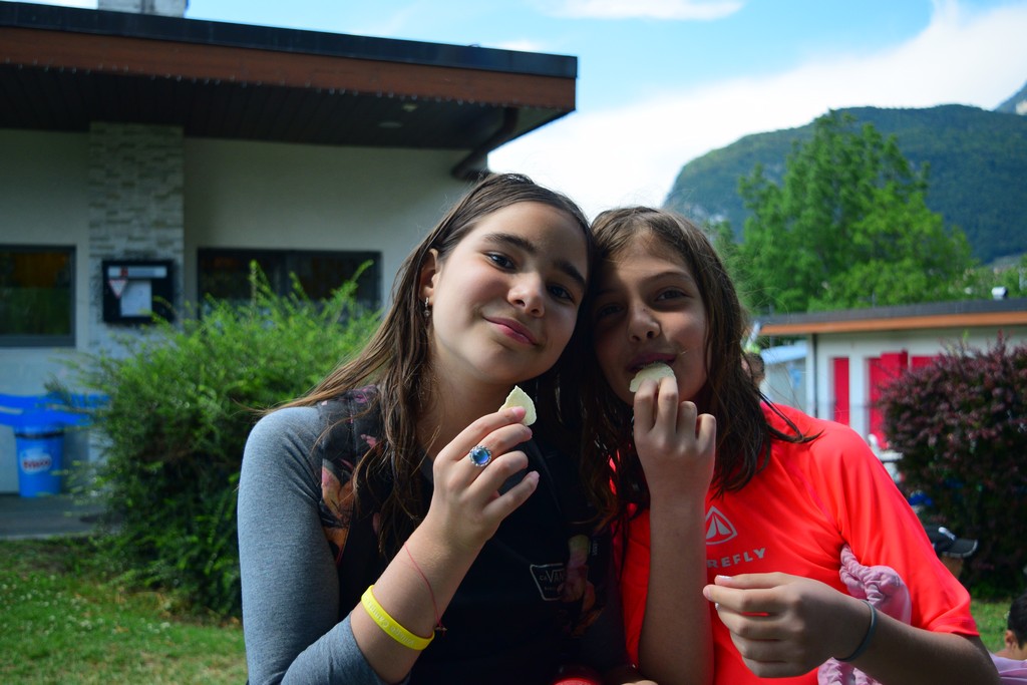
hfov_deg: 49.5
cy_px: 342
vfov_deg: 34.2
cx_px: 514
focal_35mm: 39
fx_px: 1113
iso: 400
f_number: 4
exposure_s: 1/1600
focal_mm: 26
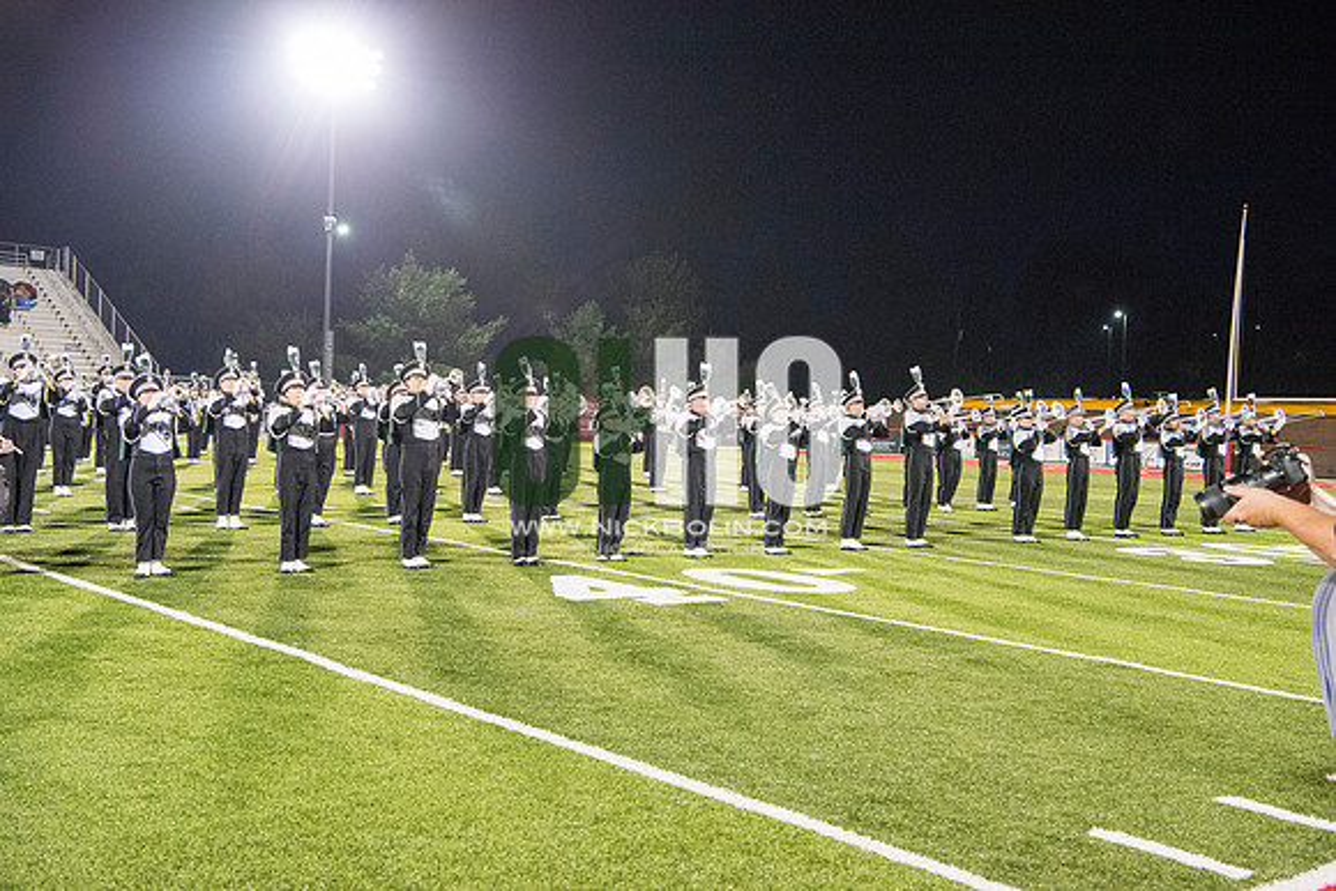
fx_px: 1485
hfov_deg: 48.4
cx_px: 668
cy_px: 446
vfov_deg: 33.4
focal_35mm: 40
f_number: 5.6
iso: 5000
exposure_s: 1/200
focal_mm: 40
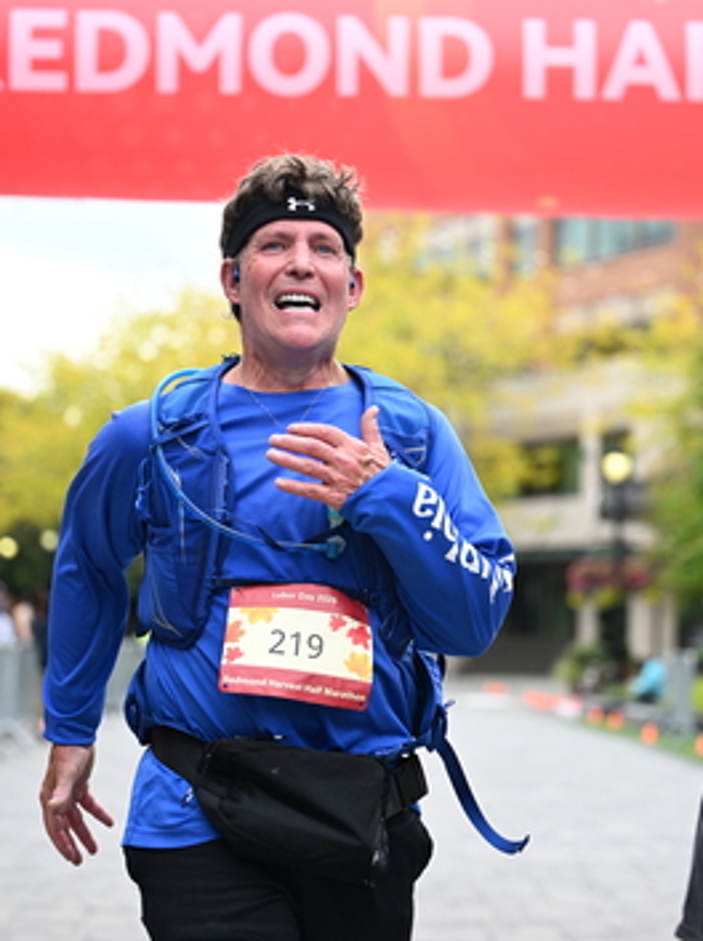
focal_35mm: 105
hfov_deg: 14.1
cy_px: 448
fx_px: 2848
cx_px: 371
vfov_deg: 18.7
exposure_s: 1/2000
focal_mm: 70
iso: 640
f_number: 2.8
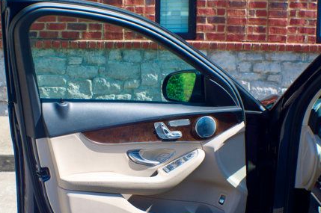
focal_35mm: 112
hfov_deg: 18.2
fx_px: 998
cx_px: 110
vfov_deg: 12.2
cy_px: 138
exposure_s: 1/400
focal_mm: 50
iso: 500
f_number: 10
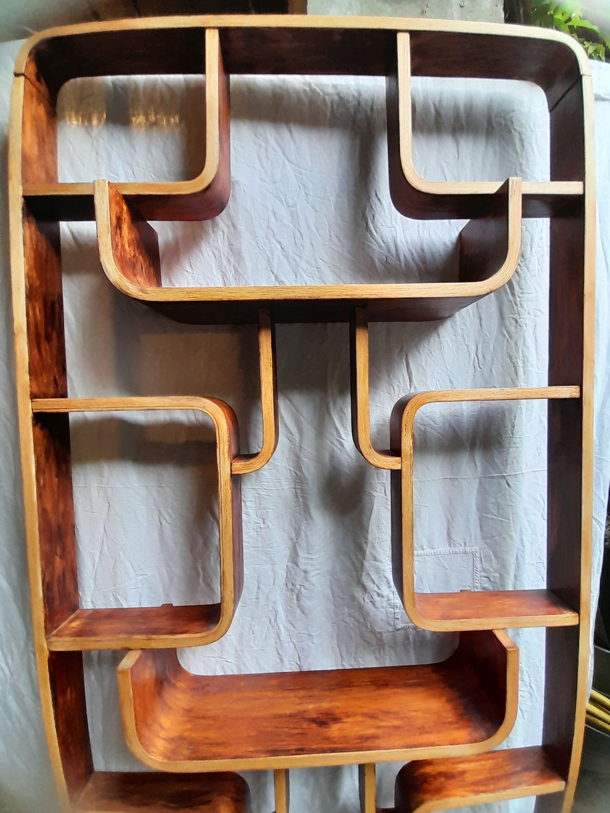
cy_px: 406
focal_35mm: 13
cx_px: 305
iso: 80
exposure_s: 1/50
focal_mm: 1.13
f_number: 2.2
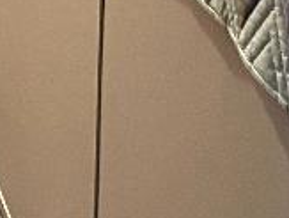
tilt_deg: -10.0
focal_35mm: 163
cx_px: -301
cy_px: -450
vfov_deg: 7.8
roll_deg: +0.6
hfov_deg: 10.9
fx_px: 1364
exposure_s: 1/60
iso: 500
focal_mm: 5.1
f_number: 1.6
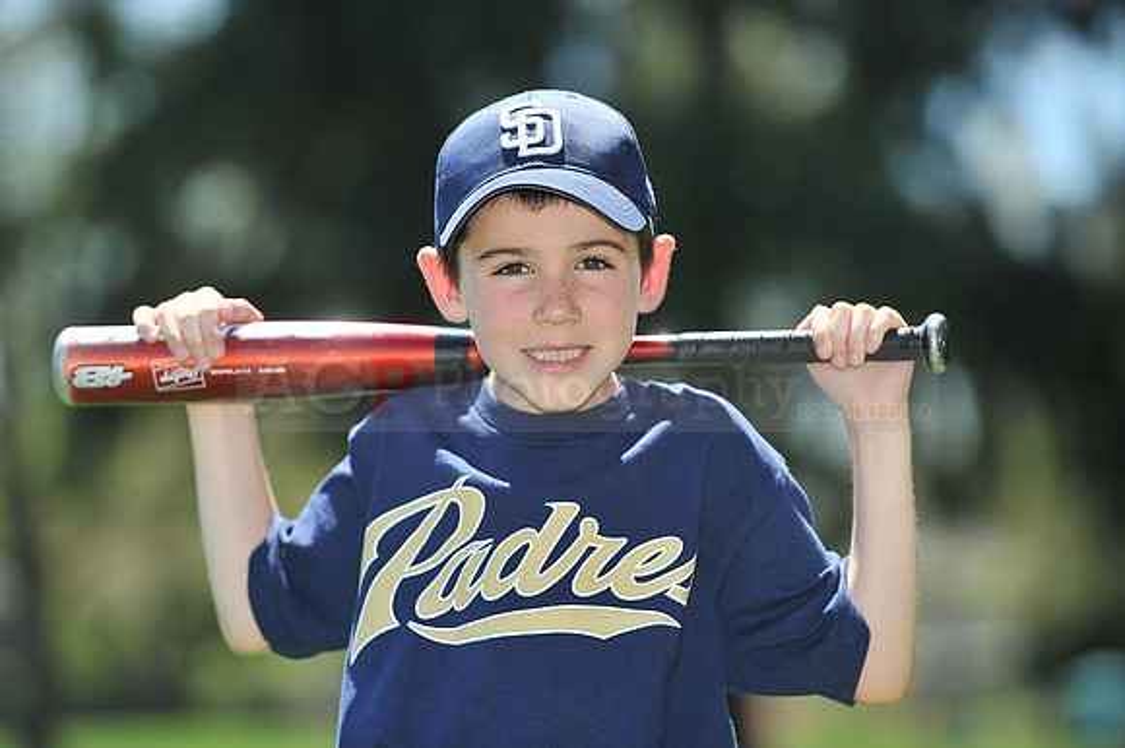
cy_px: 374
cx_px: 562
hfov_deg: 10.3
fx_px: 6246
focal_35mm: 200
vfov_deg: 6.9
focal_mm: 200
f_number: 4.5
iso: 200
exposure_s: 1/1000
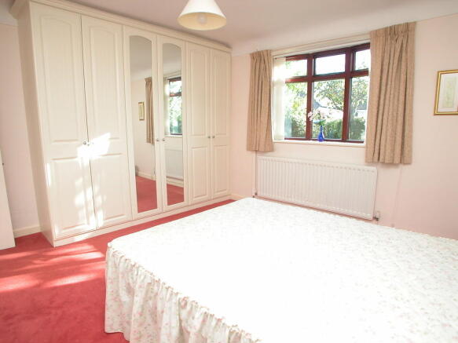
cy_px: 172
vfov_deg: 49.7
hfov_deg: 63.5
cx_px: 229
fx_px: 370
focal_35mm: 28
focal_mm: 7.1
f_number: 3.1
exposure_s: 1/66.4
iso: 100
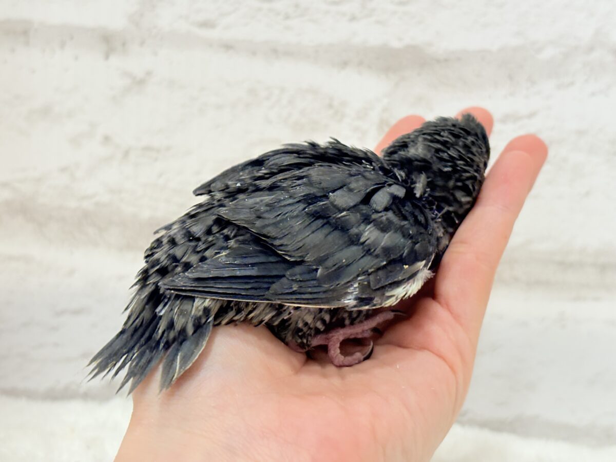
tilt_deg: -6.8
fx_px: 925
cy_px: 231
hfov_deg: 36.8
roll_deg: -2.8
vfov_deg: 28.0
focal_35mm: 52
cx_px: 308
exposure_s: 1/100
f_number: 1.6
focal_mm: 5.96
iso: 125
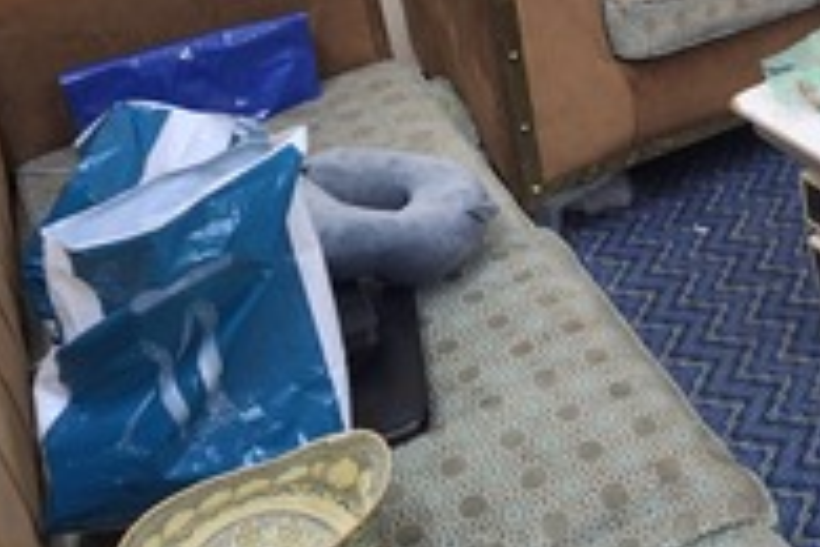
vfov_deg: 22.8
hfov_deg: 32.8
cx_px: 814
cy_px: -57
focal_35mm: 56
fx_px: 1275
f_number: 1.8
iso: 320
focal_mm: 5.54
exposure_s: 1/24
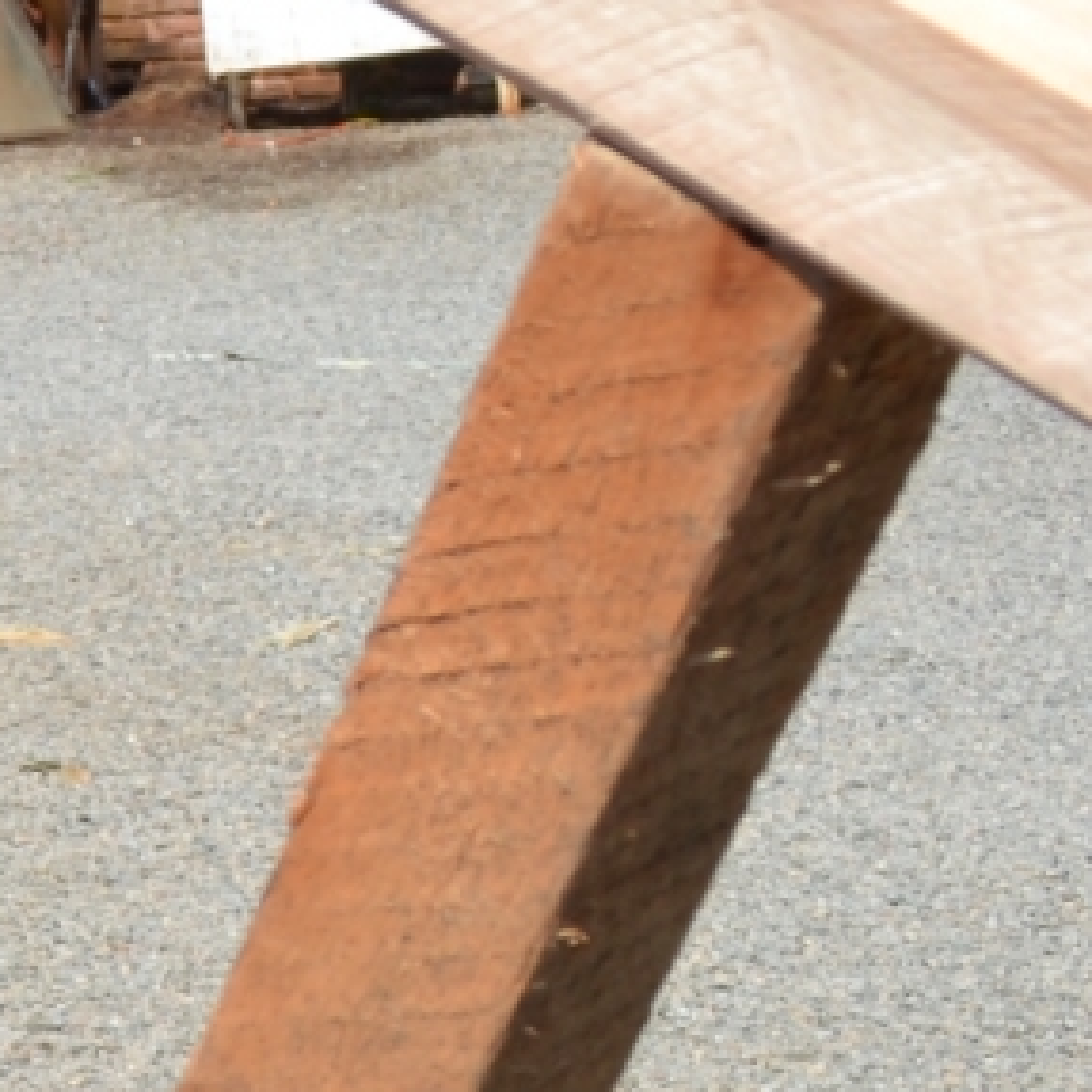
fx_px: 5139
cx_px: -1876
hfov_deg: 10.0
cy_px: 426
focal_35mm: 144
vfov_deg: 12.1
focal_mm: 18
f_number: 8
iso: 100
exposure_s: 1/250
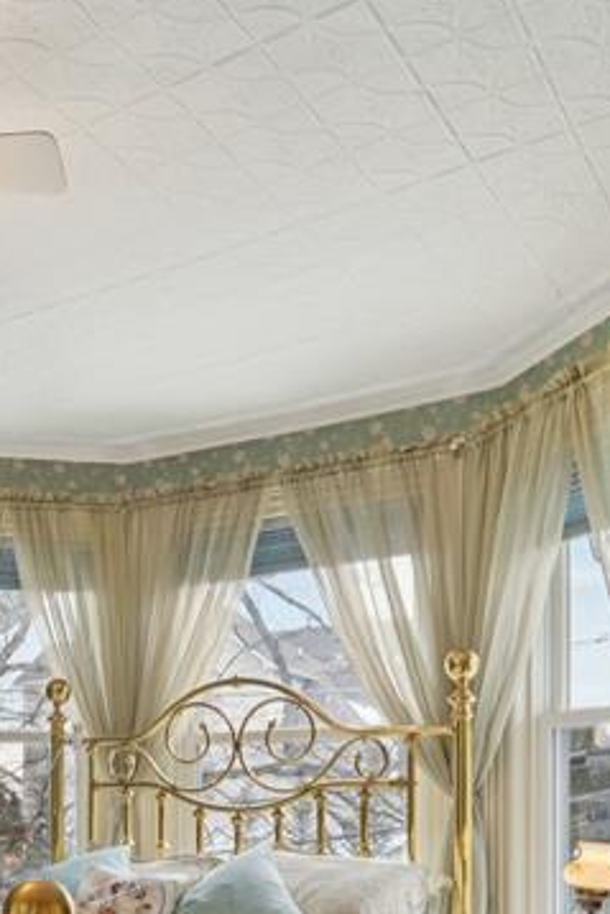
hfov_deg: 32.0
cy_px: 853
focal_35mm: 40
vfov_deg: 43.5
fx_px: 1016
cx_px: 74
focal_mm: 14
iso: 400
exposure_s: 1/30
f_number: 8
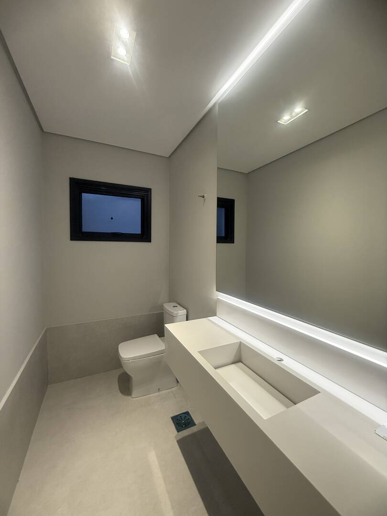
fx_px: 209
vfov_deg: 102.1
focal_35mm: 14
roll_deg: -1.2
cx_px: 194
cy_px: 258
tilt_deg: -2.9
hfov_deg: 85.7
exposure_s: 1/120
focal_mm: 2.22
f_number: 2.2
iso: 250
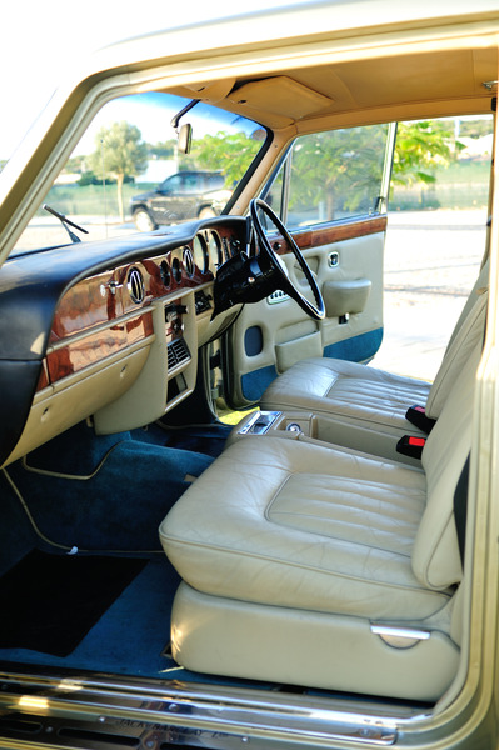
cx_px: 250
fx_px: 812
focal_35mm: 39
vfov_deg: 49.6
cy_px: 375
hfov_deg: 34.2
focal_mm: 26
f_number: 2.8
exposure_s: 1/30
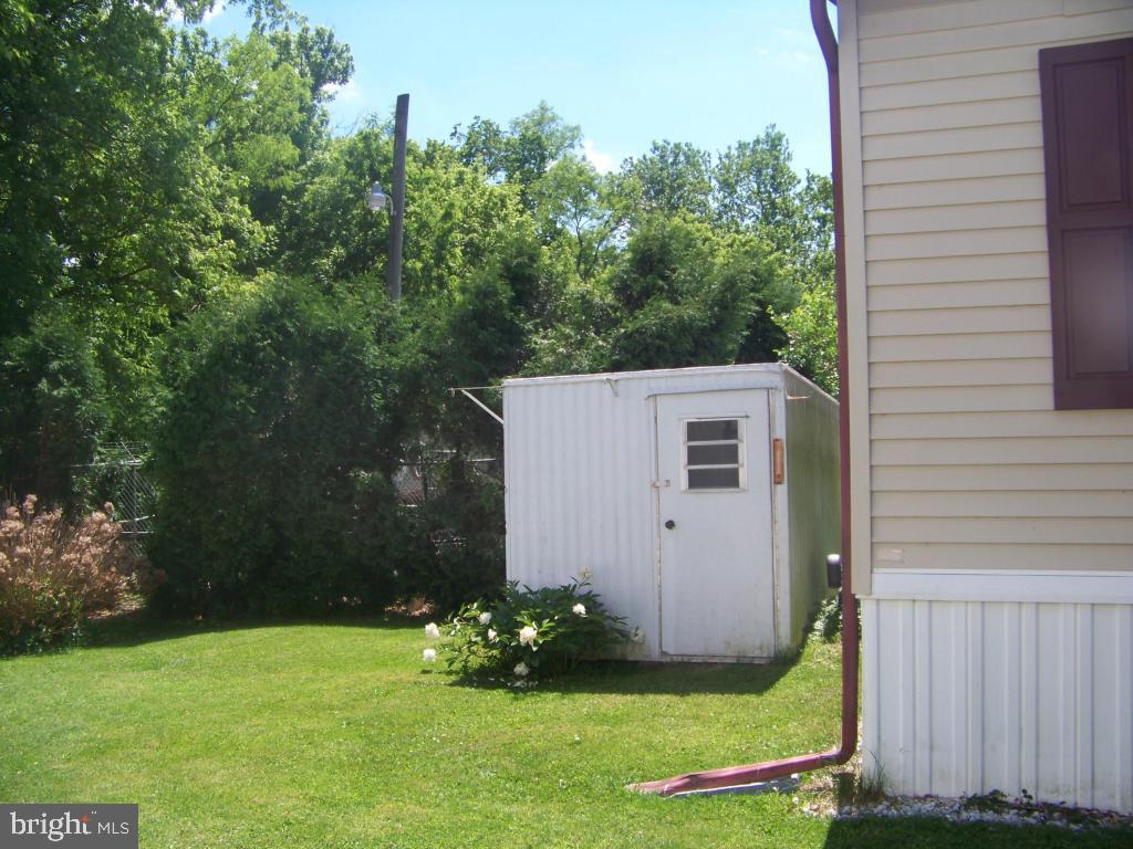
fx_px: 1178
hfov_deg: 51.4
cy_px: 424
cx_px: 566
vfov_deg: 39.7
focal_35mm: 36
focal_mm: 5.85
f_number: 2.8
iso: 64
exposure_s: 1/640
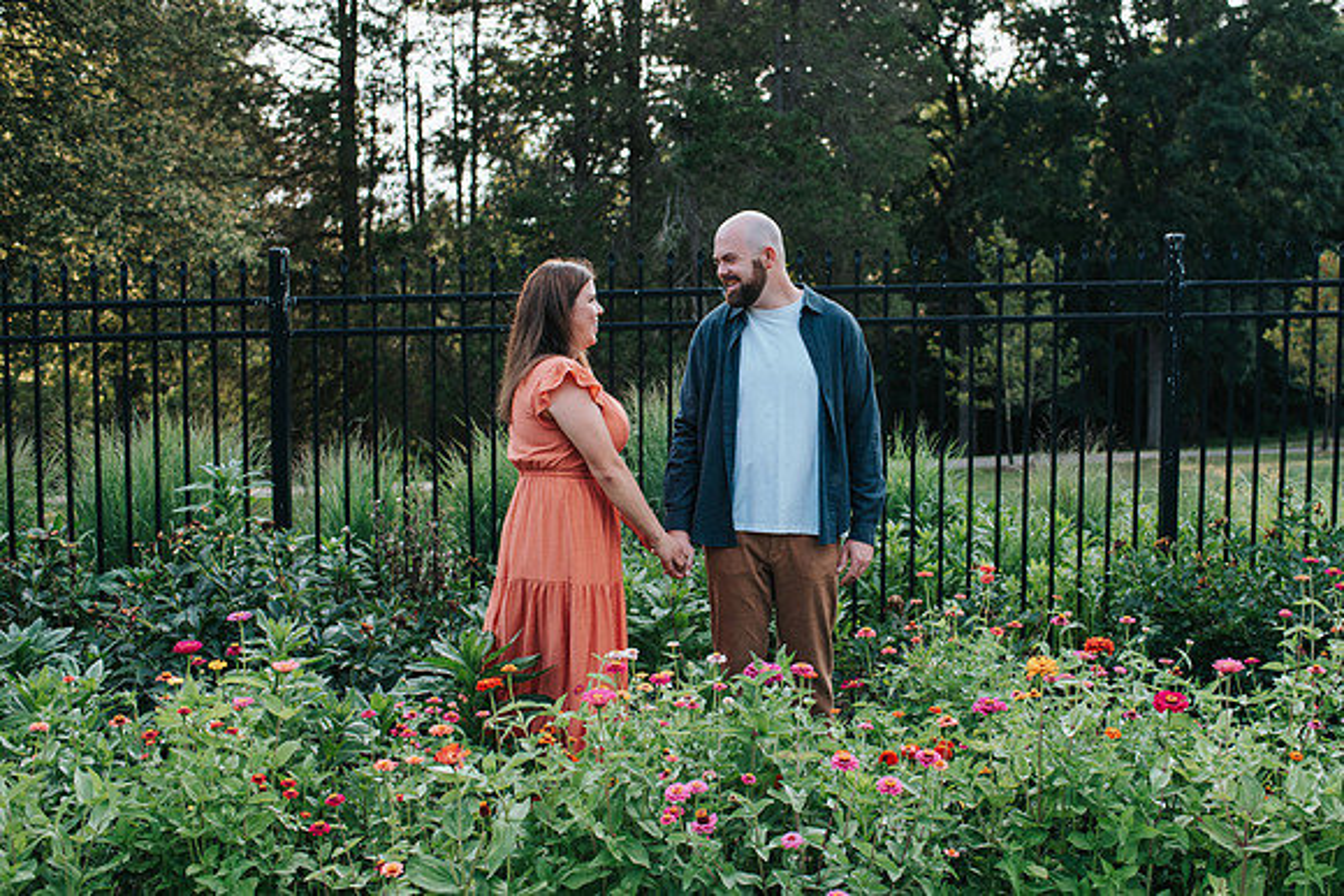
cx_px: 761
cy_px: 449
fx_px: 1494
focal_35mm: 40
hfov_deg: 48.3
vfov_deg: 33.4
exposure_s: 1/1250
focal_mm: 35
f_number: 2.8
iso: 900
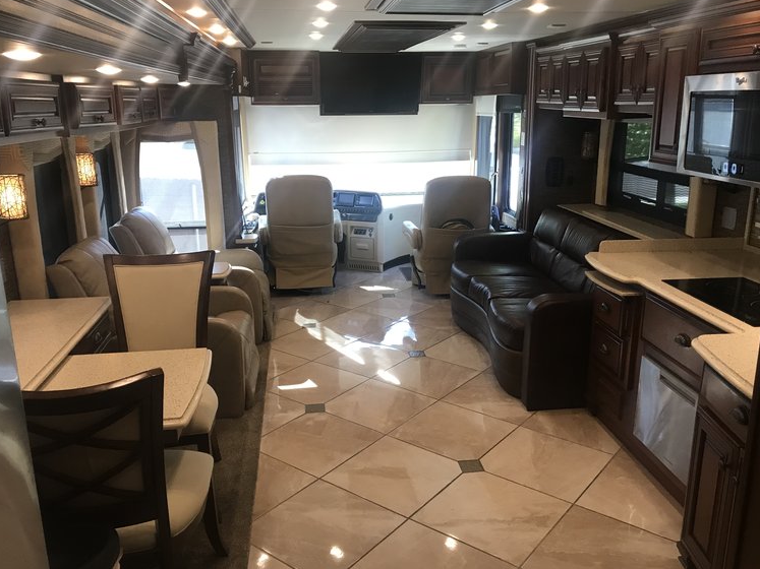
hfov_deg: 60.0
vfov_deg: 46.8
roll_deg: -0.3
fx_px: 659
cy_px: 290
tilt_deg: -16.8
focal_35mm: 30
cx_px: 386
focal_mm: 3.99
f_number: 1.8
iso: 40
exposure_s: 1/21
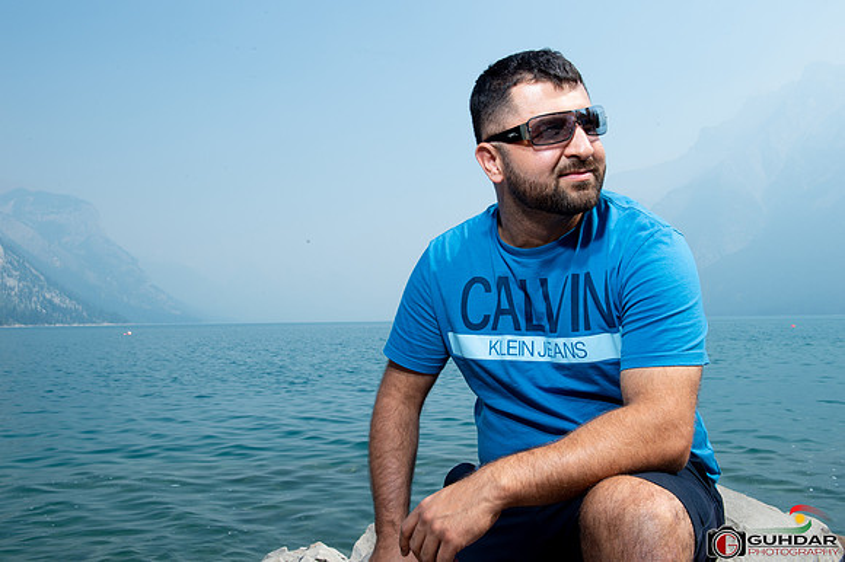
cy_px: 281
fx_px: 751
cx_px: 422
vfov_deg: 41.1
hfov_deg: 58.7
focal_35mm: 32
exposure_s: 1/160
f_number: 18
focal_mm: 32
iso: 200
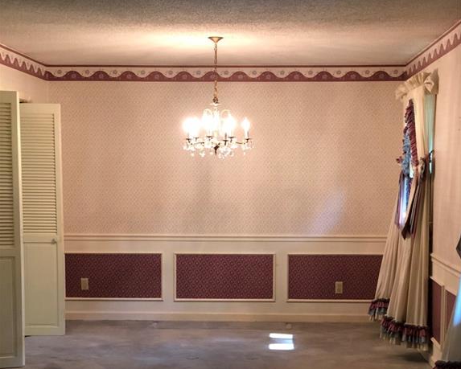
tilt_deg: -7.8
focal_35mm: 68
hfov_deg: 27.9
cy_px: 289
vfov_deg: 22.2
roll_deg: +0.2
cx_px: 231
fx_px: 928
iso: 160
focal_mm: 6
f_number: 2.4
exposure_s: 1/30
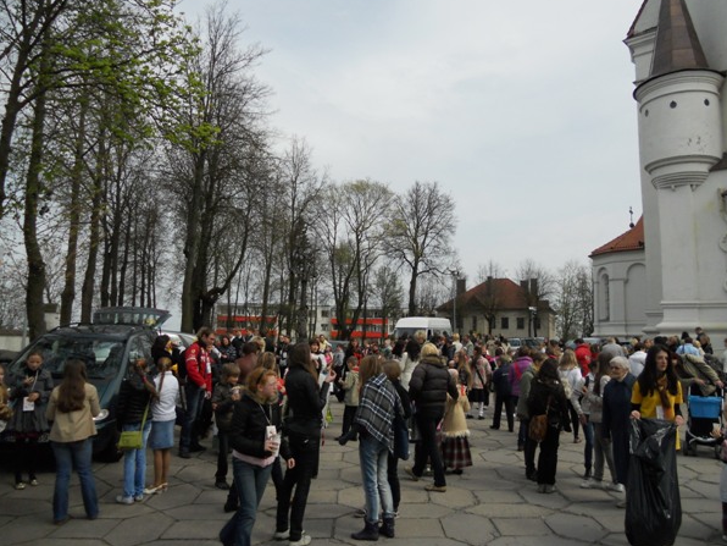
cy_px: 255
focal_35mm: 29
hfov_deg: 61.6
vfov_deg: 48.2
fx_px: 609
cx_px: 388
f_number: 8
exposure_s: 1/500
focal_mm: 4.9
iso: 200
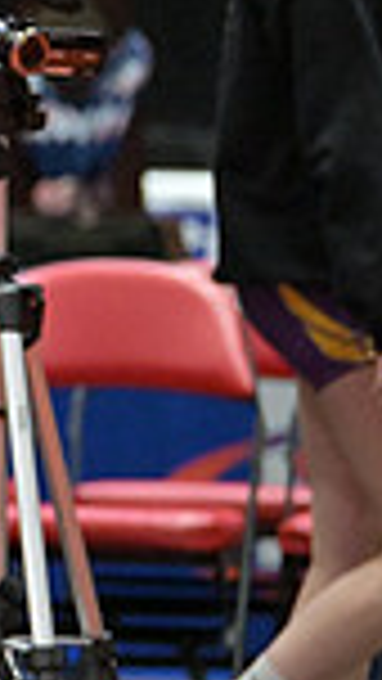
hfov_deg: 2.2
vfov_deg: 4.0
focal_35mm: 543
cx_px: -863
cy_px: 178
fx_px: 9773
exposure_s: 1/800
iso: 6400
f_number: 2.8
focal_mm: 135
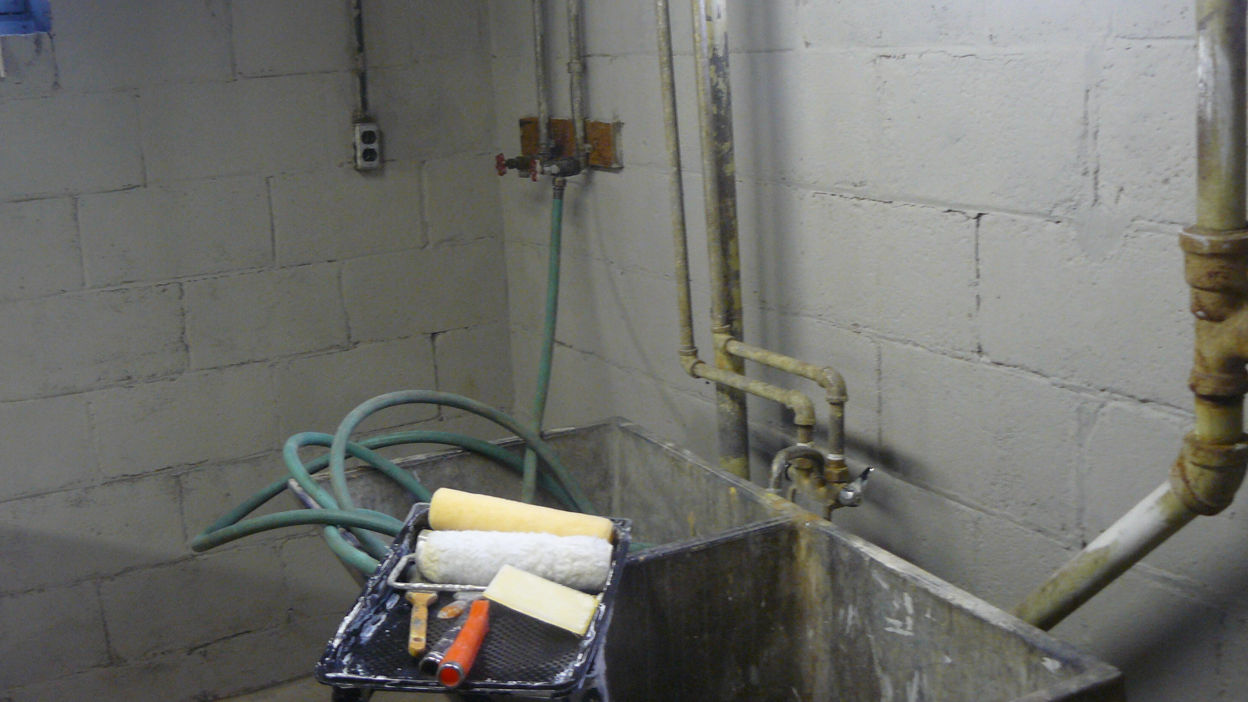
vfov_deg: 29.6
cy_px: 264
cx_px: 627
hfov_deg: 50.5
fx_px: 1324
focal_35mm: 40
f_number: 2.8
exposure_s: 1/6
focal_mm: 6
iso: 200
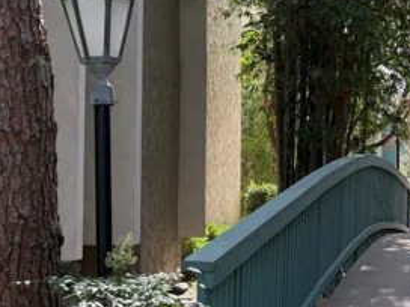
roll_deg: +0.1
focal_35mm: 66
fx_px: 782
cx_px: 488
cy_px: 128
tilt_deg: +1.2
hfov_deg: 26.3
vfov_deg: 22.2
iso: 100
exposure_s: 1/898
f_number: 1.78
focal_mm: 6.76
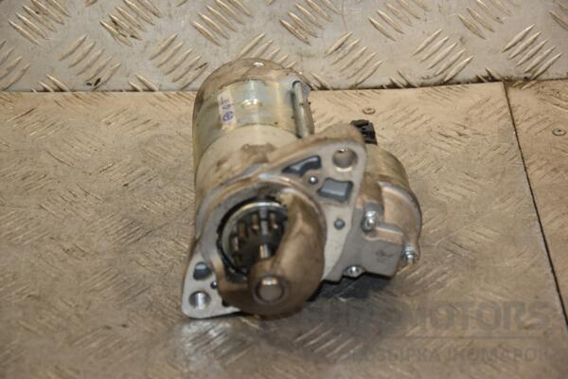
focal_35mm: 120
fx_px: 1893
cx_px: 284
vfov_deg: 11.4
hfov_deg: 17.1
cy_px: 190
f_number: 5.3
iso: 800
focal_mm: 80
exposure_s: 1/160
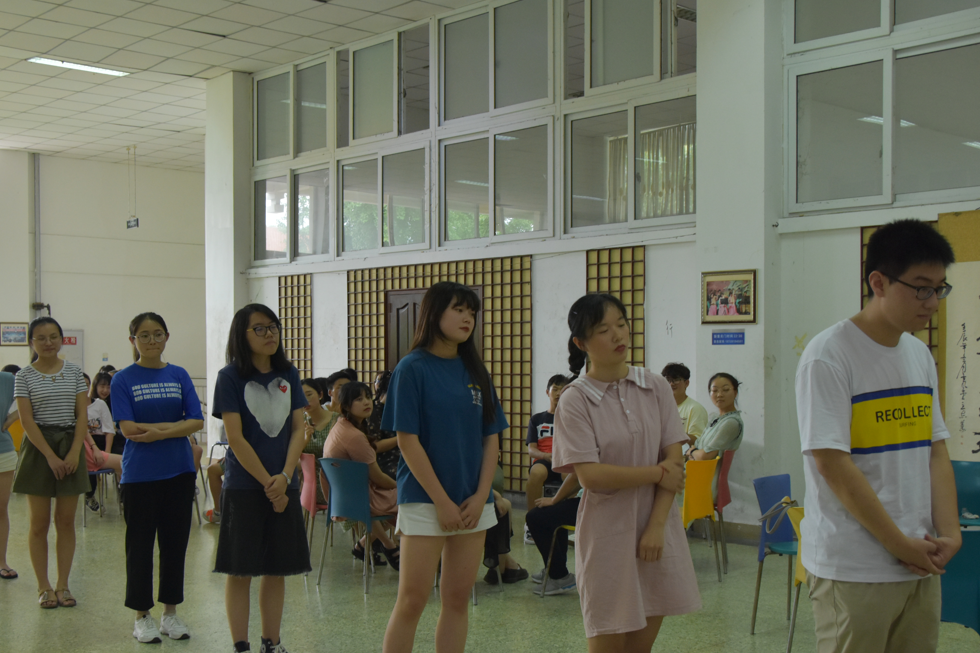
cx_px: 476
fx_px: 1198
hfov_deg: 44.5
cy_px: 357
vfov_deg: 30.5
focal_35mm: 44
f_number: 5
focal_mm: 26
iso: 1250
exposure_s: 1/60
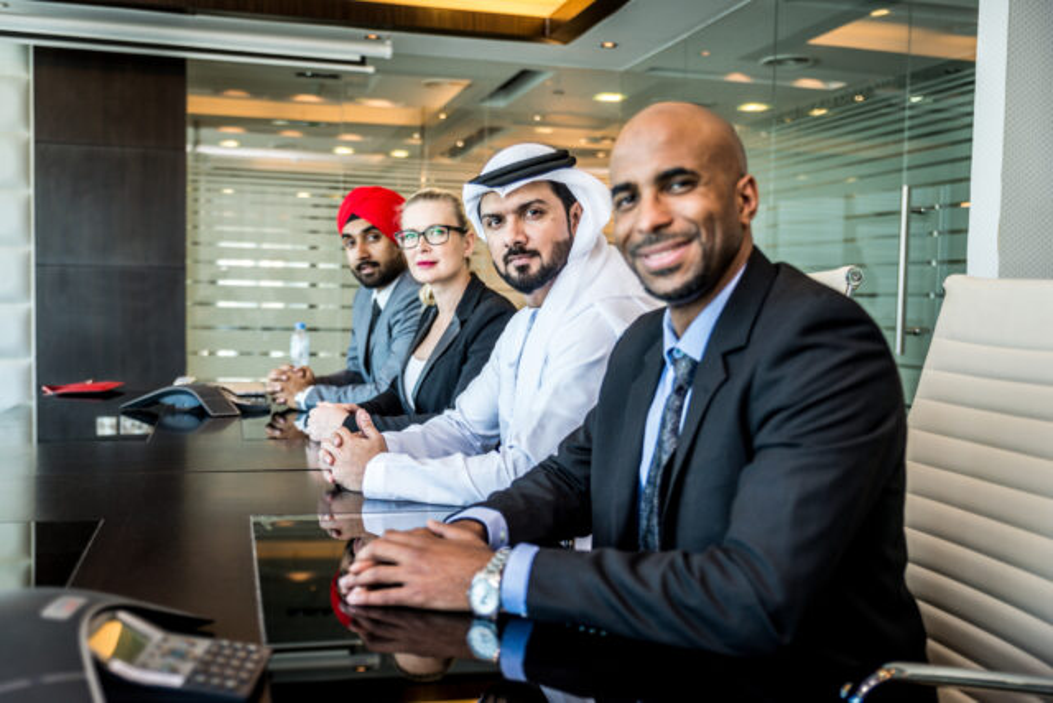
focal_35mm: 36
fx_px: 1053
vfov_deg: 36.9
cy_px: 352
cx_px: 526
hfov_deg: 53.1
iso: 320
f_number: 2.8
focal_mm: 36
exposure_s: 1/125
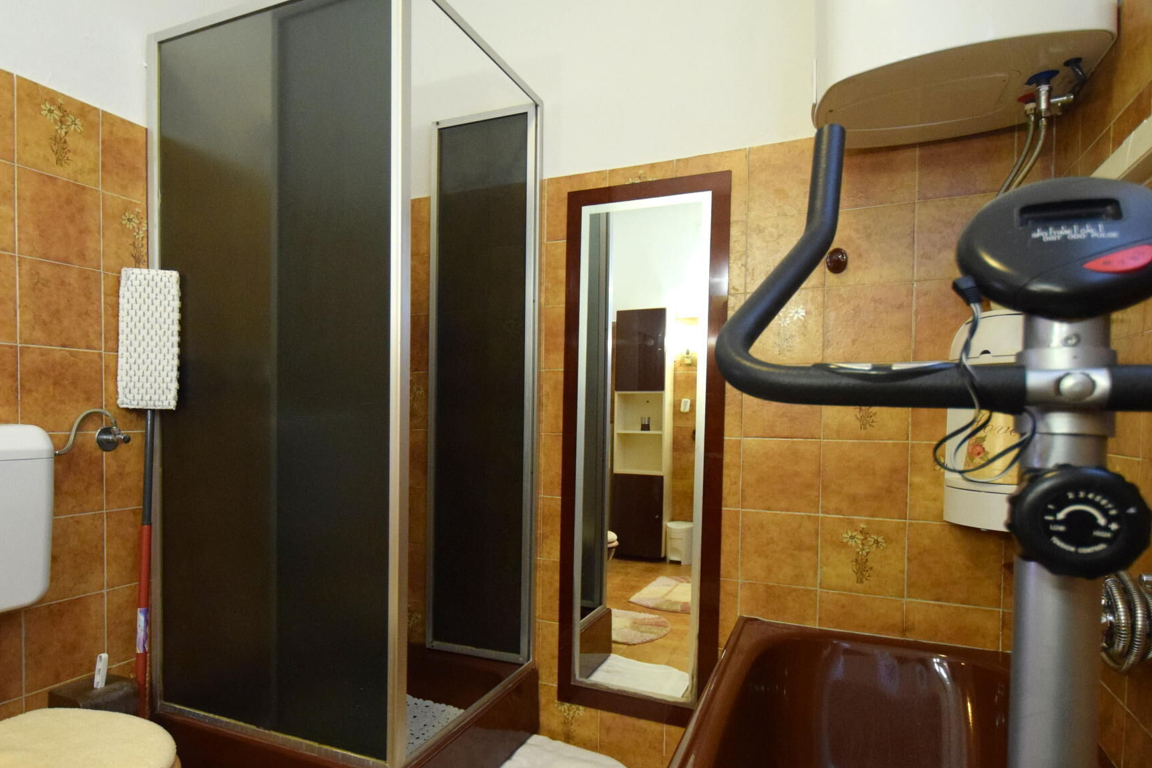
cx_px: 487
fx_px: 672
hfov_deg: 80.6
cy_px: 410
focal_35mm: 21
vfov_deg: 59.4
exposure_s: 1/60
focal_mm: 10
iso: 2200
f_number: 3.5
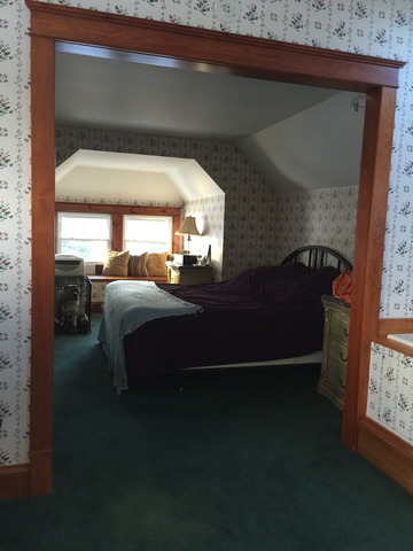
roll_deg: -2.6
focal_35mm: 29
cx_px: 206
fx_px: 461
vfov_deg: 61.7
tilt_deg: -4.2
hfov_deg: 48.2
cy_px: 276
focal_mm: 4.15
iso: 100
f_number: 2.2
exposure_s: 1/15
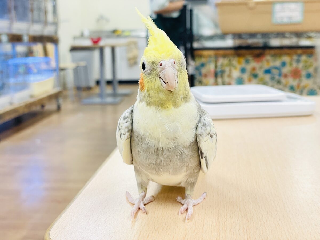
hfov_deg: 36.8
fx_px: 481
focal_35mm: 52
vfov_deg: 28.0
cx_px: 160
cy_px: 120
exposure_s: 1/99
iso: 80
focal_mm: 6
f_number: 2
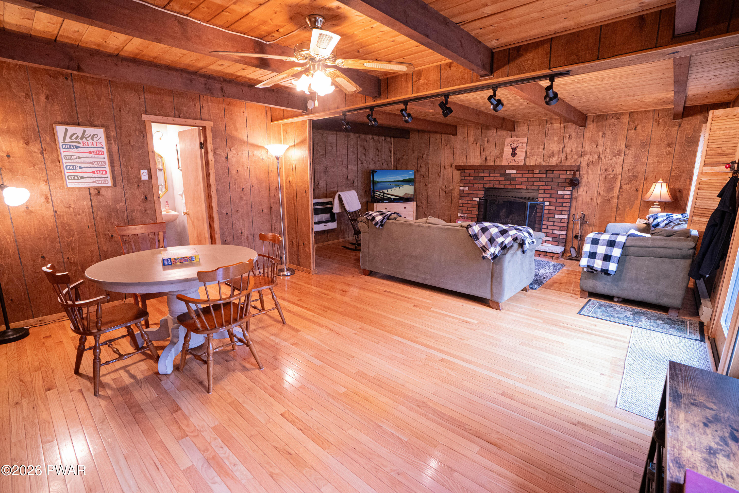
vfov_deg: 73.7
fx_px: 328
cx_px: 370
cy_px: 246
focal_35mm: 16
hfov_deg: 96.7
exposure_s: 1/20
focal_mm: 16
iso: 4000
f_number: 6.3
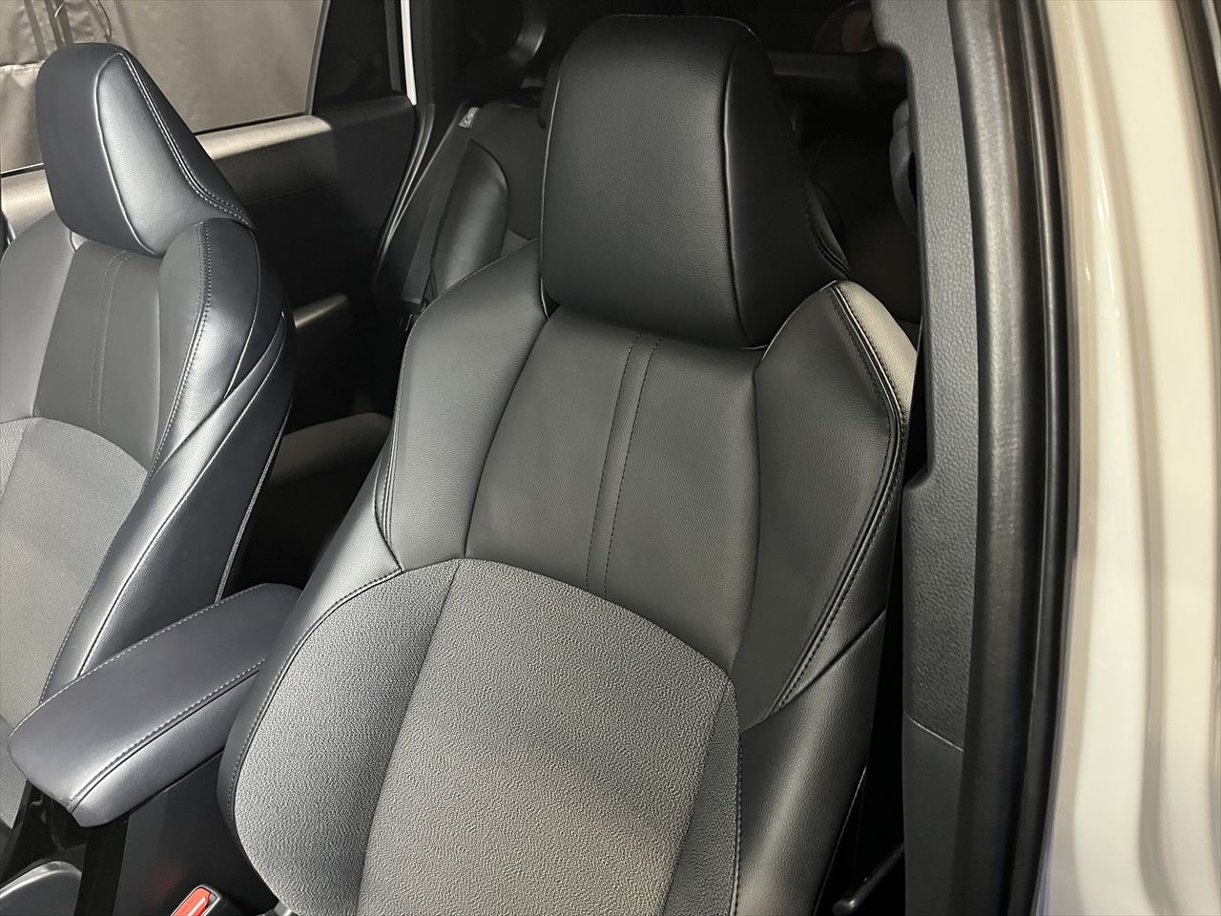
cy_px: 458
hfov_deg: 67.3
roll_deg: +0.9
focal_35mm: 26
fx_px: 917
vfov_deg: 53.1
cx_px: 610
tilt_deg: -28.0
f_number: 1.6
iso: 640
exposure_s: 1/30
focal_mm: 5.1
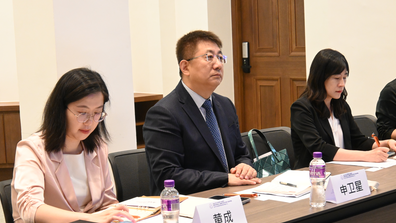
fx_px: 830
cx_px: 199
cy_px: 124
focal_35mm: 79
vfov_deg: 15.3
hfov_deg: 26.8
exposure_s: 1/60
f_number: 6.3
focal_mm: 50
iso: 4500
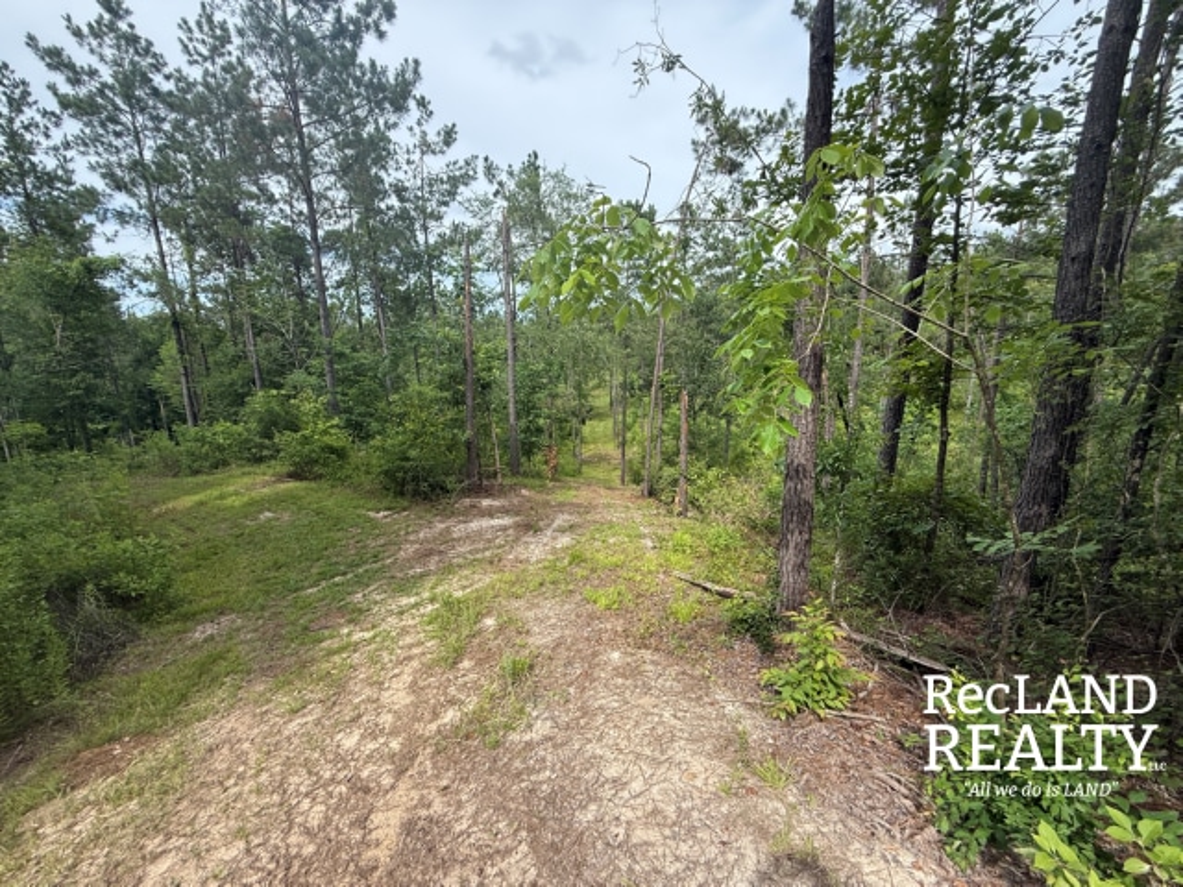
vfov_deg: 85.7
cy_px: 444
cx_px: 592
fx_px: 478
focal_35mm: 14
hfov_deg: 102.1
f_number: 2.2
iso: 50
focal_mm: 2.22
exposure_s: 1/734
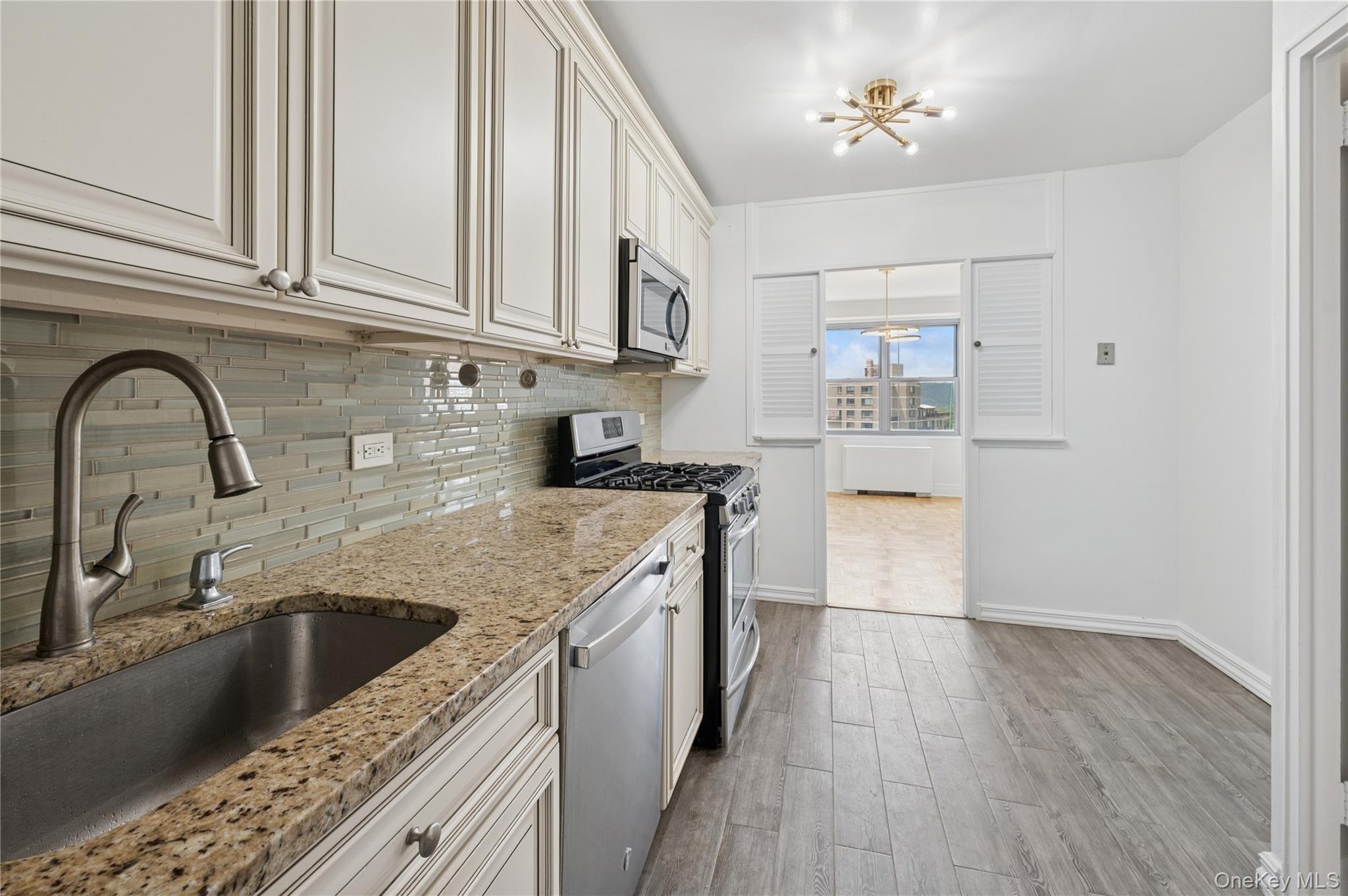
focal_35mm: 14
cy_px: 448
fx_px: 524
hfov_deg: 104.3
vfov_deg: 81.1
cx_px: 674
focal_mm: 14
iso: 200
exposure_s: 1/4
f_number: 11
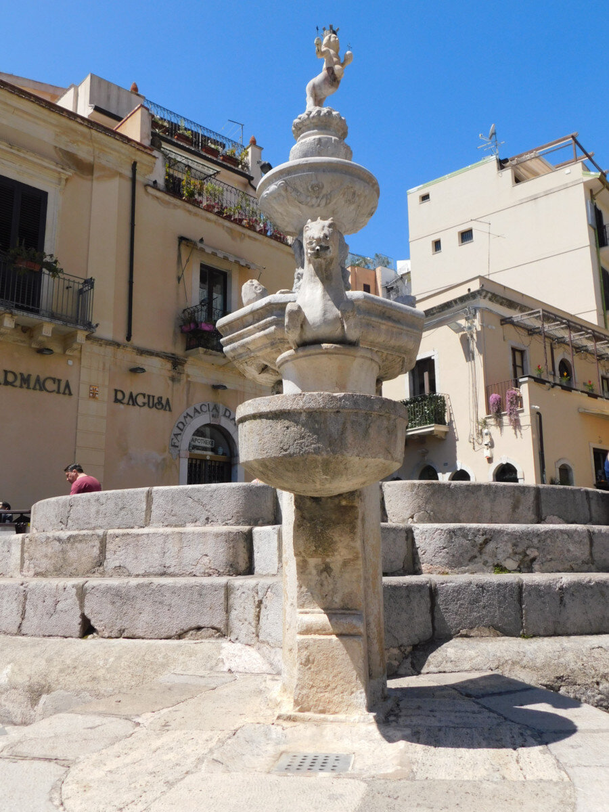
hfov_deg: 46.8
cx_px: 304
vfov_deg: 60.0
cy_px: 406
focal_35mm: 30
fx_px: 704
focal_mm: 5.3
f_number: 6.4
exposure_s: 1/400
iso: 125
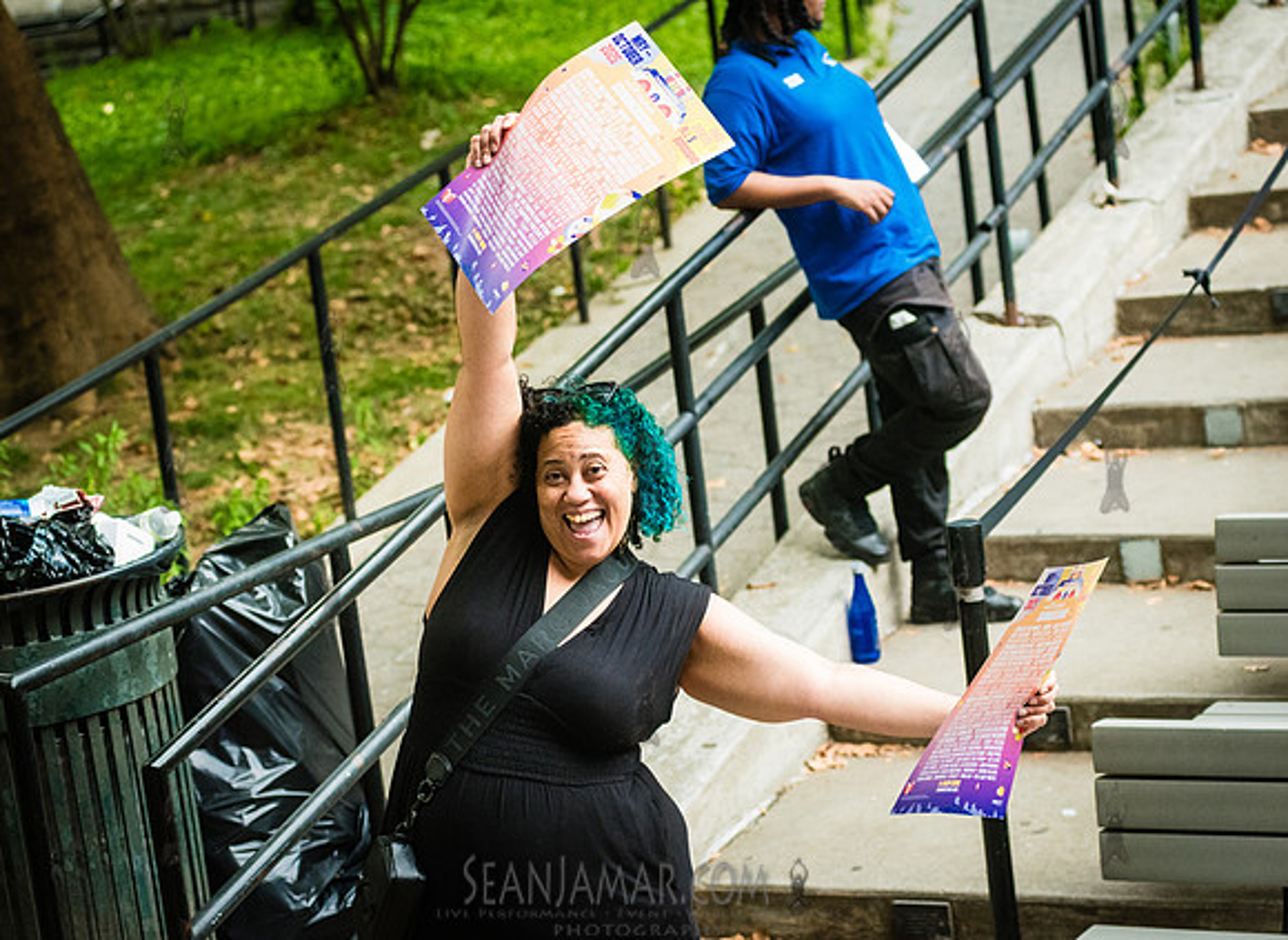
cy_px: 498
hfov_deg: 22.0
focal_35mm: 90
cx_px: 601
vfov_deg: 16.1
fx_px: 3314
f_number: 4
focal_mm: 80
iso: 4000
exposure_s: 1/800
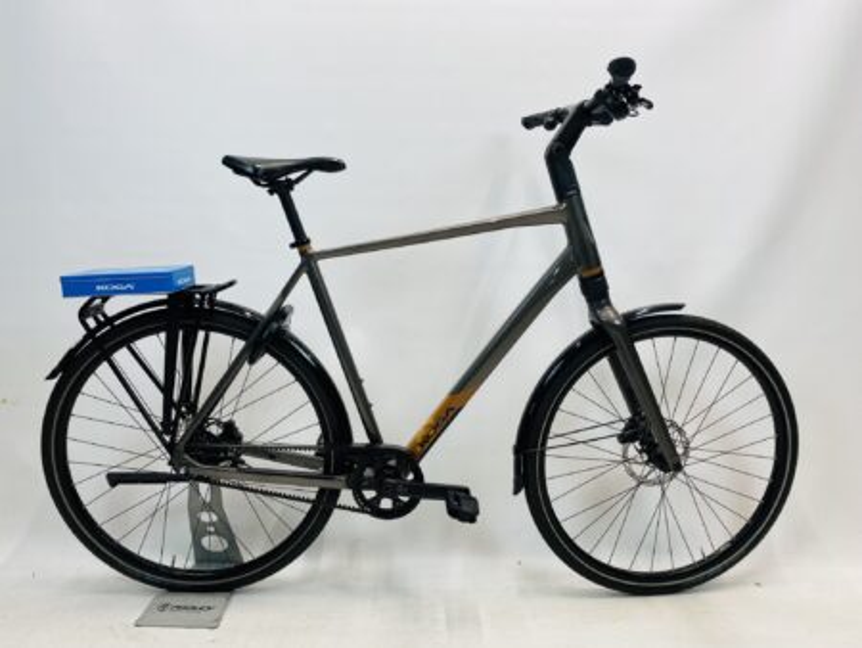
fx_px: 648
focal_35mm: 26
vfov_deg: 53.1
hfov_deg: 67.3
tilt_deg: -6.2
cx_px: 431
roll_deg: -0.8
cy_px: 324
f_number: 1.8
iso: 50
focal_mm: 4.25
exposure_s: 1/100
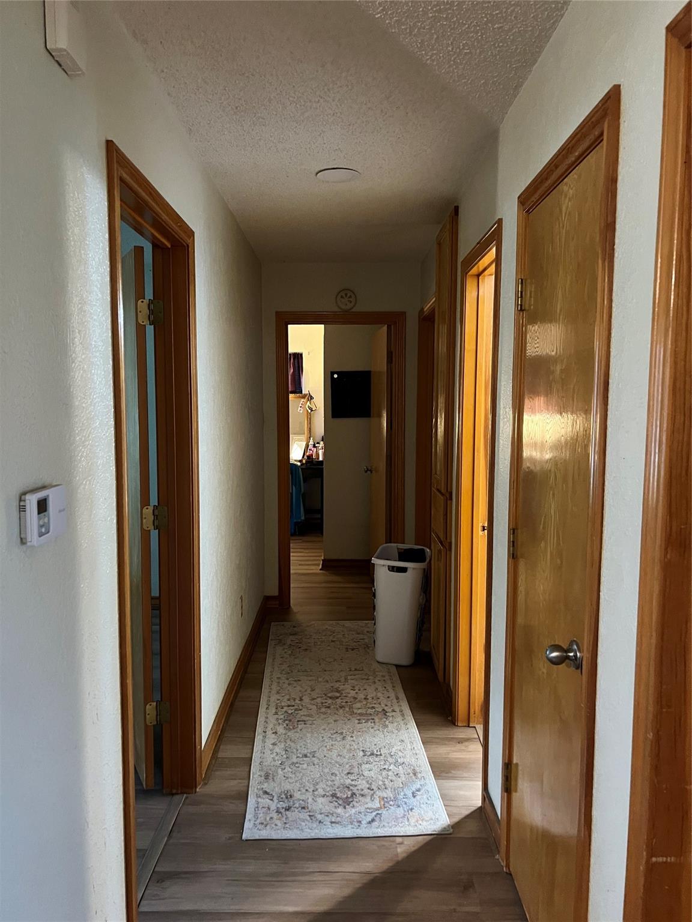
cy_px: 461
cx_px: 346
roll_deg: +1.0
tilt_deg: -5.5
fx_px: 693
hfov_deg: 53.1
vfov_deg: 67.3
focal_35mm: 26
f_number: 1.5
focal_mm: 5.7
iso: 640
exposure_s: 1/30
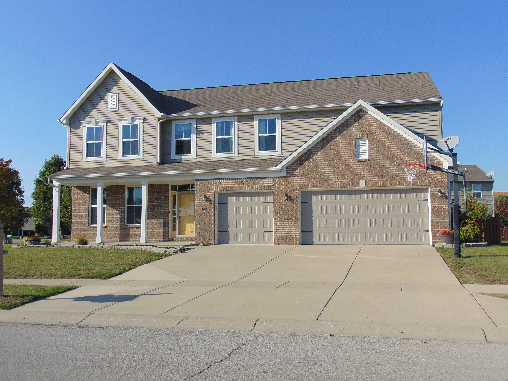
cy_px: 190
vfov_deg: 40.7
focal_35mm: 35
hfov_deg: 52.6
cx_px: 254
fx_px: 514
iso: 80
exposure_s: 1/250
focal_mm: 6.3
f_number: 8.3
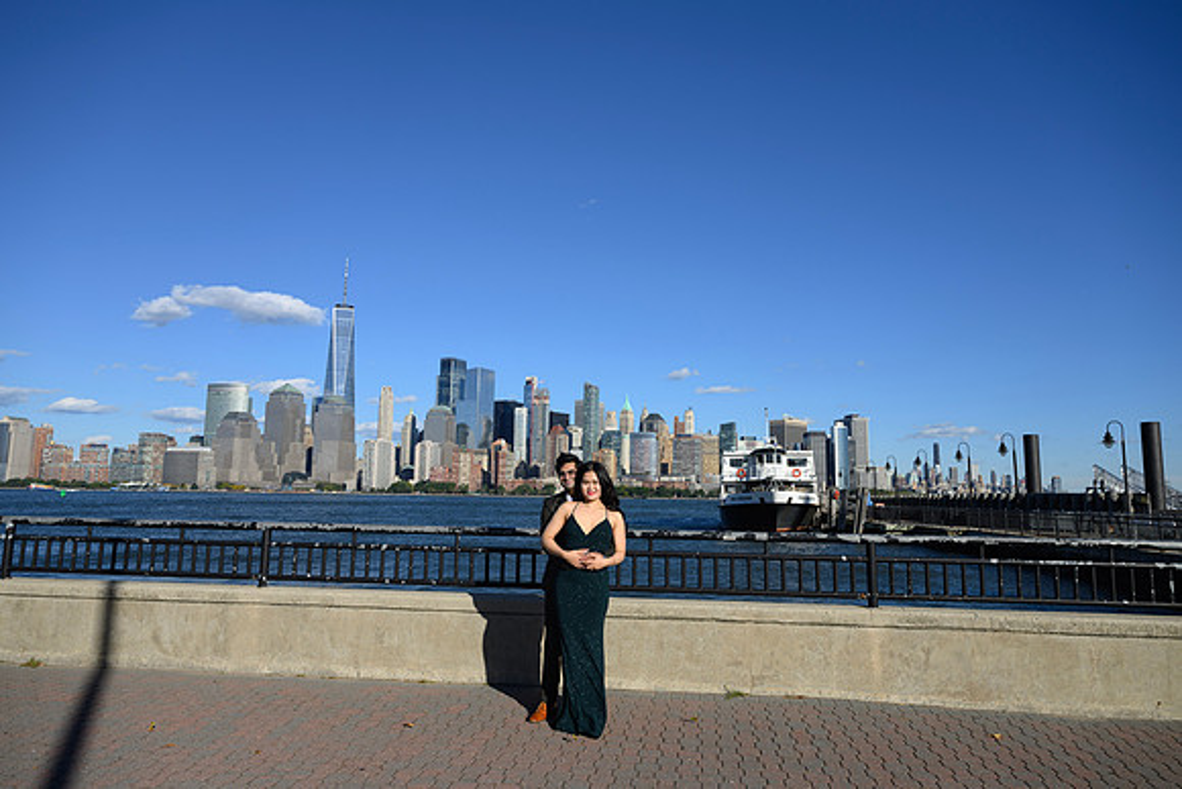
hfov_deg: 73.7
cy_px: 394
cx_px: 591
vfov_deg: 53.2
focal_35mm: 24
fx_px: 788
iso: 64
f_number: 5.6
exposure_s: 1/500
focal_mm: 24
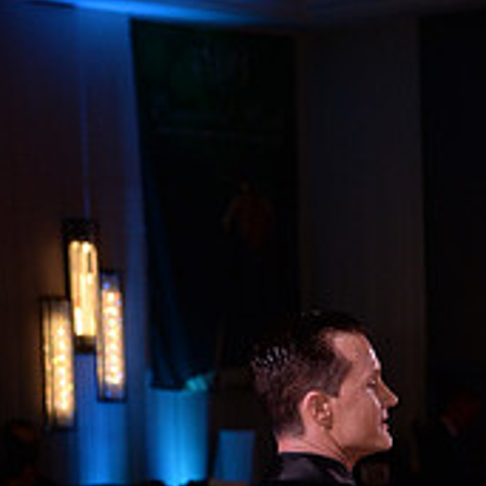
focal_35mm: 224
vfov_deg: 7.7
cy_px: 750
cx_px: 513
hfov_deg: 7.8
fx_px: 3558
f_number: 5.6
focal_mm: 78
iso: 2000
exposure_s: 1/250
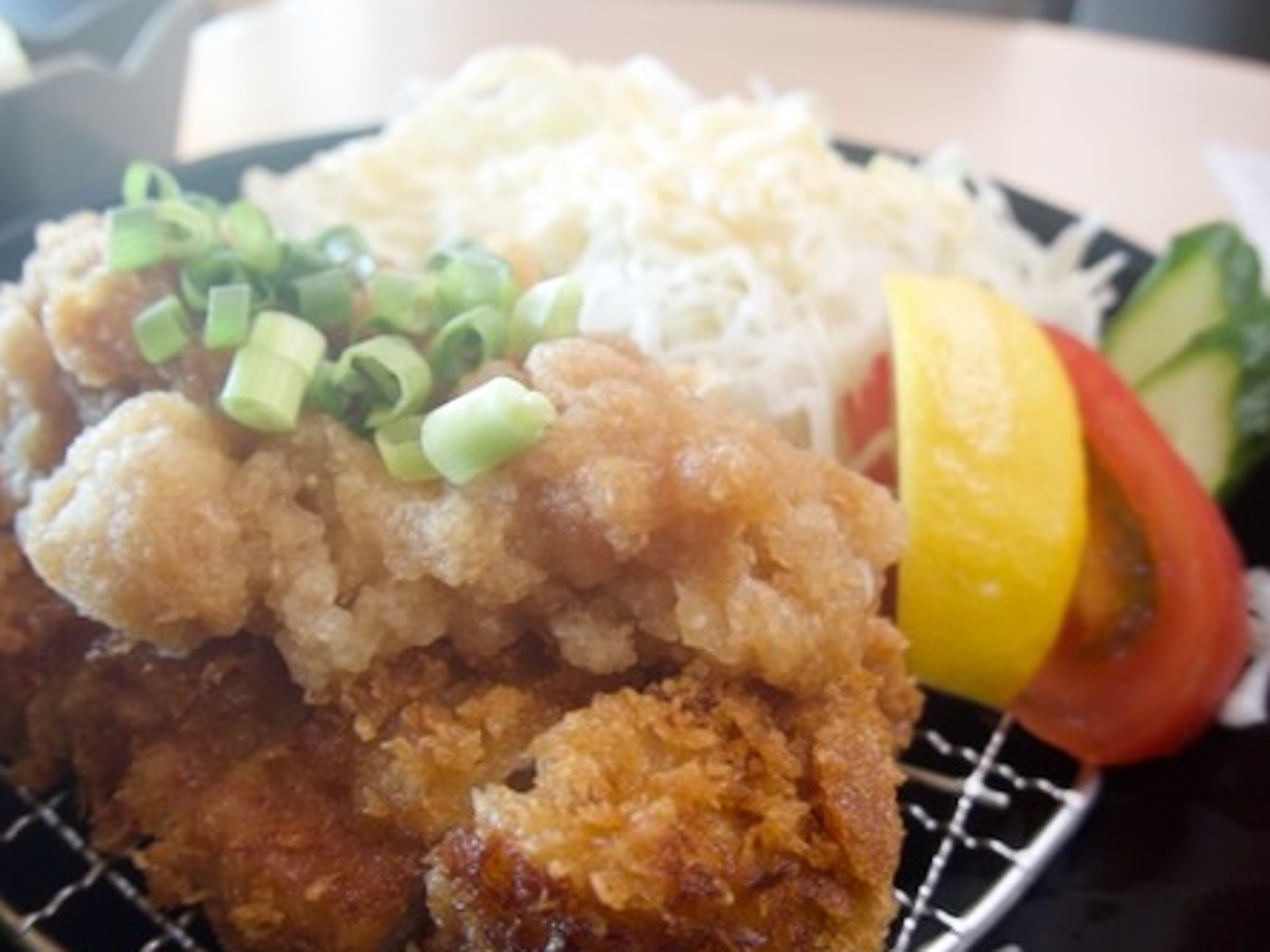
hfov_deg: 65.3
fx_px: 991
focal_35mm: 27
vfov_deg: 51.3
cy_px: 500
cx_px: 635
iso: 400
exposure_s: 1/30
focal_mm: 4.5
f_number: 2
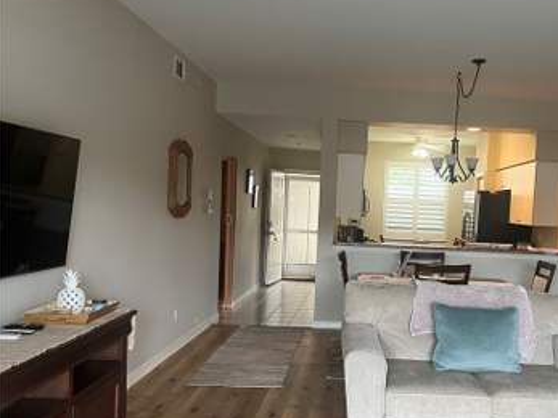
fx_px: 580
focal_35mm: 36
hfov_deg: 50.2
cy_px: 240
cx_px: 384
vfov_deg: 39.5
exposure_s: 1/60
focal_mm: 5.7
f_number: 1.5
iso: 125
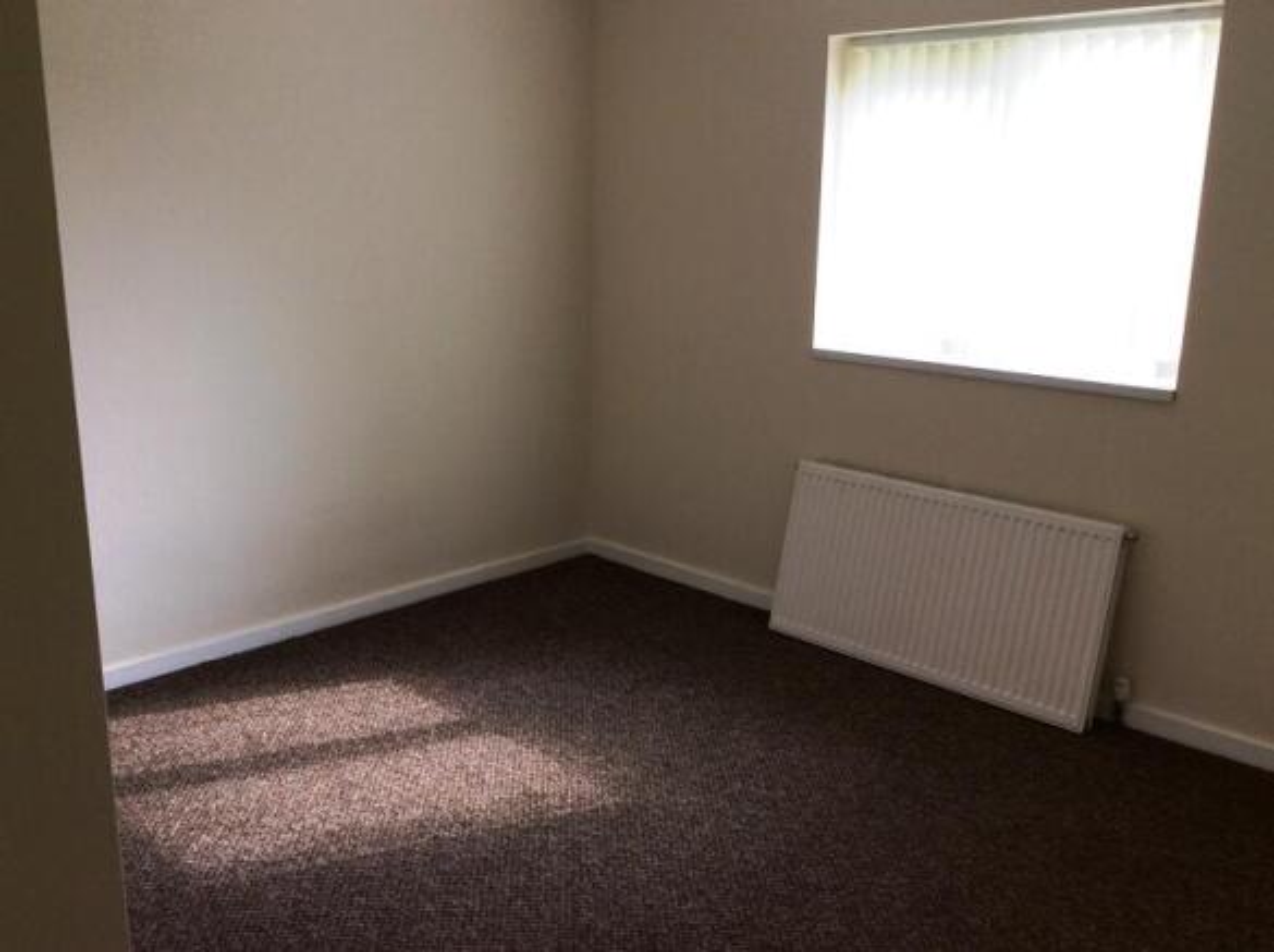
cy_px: 476
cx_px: 637
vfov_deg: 44.1
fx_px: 1176
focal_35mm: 32
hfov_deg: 56.9
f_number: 2.4
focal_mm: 3.3
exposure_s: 1/136
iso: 32
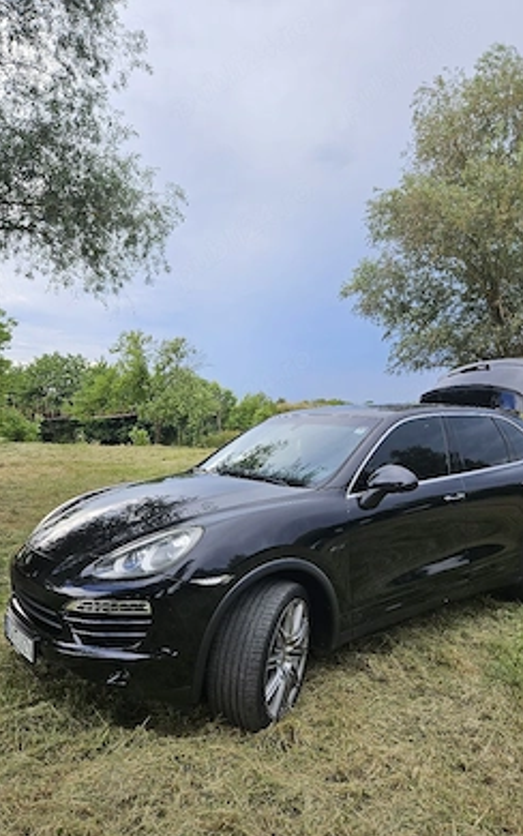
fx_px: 570
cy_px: 427
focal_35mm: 25
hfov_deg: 49.2
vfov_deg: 72.5
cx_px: 285
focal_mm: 5.4
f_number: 1.8
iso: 25
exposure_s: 1/435
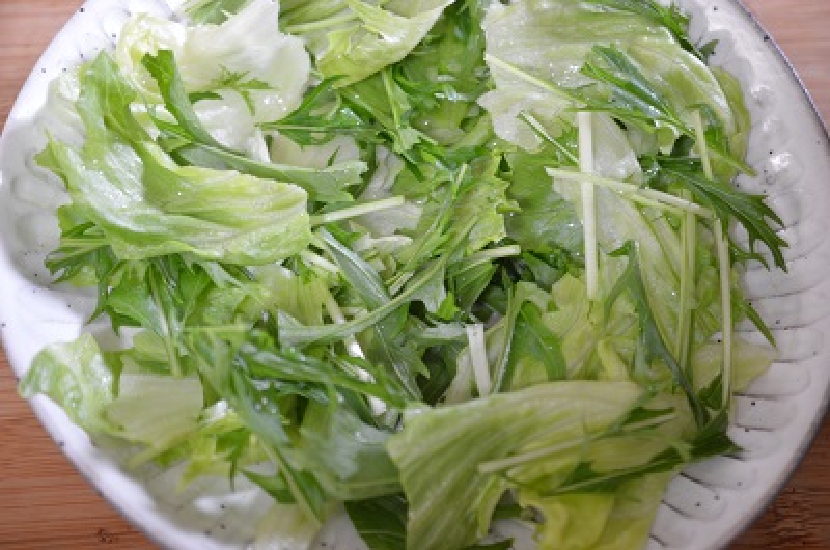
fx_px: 1381
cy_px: 275
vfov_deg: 22.5
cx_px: 415
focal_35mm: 60
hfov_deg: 33.5
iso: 100
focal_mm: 40
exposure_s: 1/3
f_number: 3
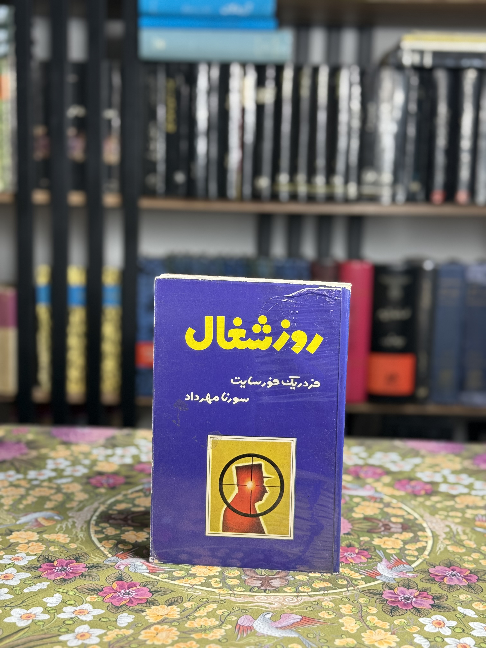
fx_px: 899
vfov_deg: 39.7
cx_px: 243
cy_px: 324
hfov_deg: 30.3
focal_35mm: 48
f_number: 1.78
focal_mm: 6.76
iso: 160
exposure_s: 1/100
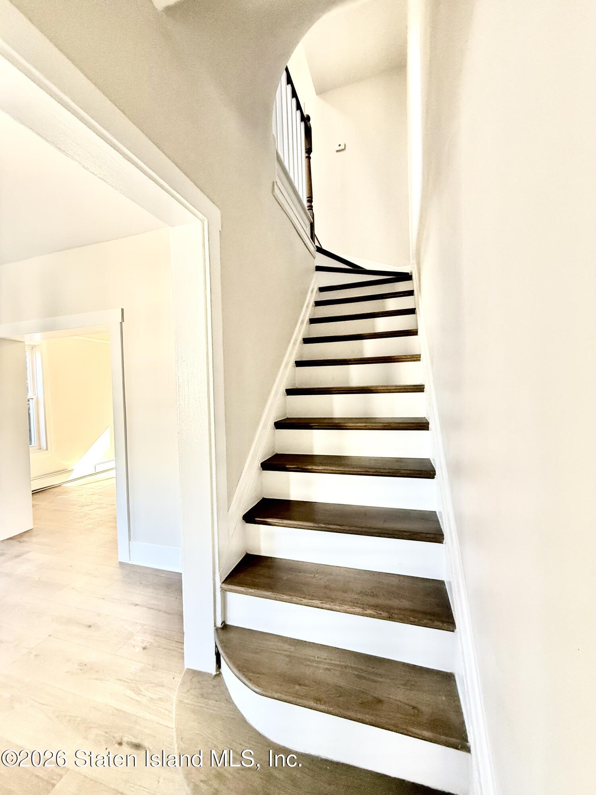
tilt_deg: -1.2
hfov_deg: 85.7
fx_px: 321
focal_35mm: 14
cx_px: 298
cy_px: 398
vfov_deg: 102.1
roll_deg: +1.3
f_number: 2.2
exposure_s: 1/60
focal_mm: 2.22
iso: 320
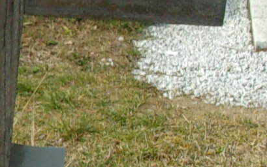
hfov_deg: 10.4
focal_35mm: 188
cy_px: 91
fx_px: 1369
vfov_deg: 7.0
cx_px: -230
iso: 80
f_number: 10.8
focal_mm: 5.1
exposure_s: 1/75
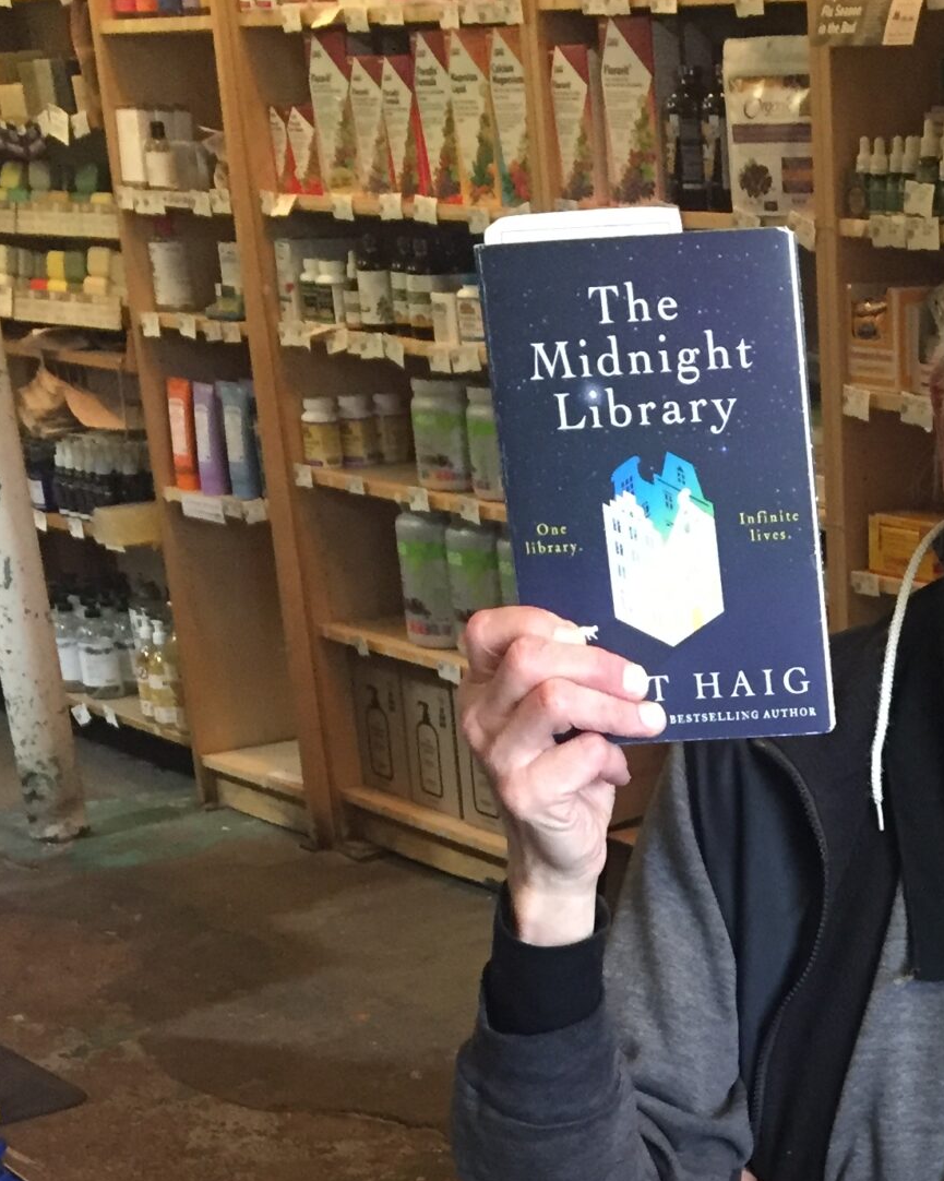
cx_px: 991
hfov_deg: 21.8
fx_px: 2341
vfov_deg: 26.1
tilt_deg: -26.5
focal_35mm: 67
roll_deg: +2.0
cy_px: 1308
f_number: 2.2
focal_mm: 4.15
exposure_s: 1/17
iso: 250
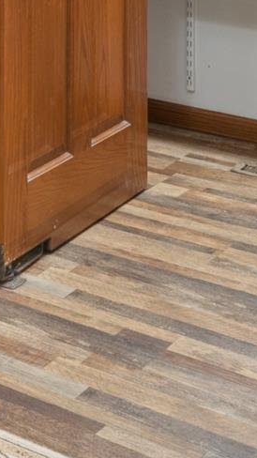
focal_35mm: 99
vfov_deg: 18.9
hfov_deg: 11.9
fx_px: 1201
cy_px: -233
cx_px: -68
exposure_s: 1/2.5
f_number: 8
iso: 200
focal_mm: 10
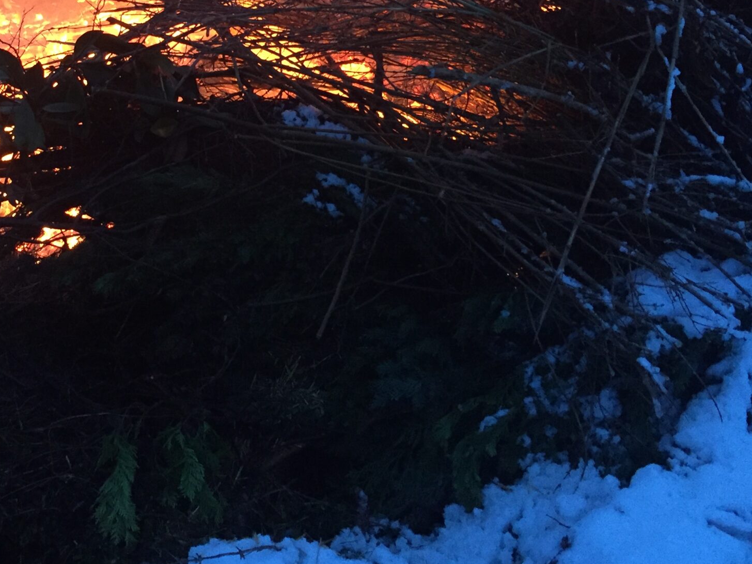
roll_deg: +2.0
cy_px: 87
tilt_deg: -5.4
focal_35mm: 51
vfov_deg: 27.8
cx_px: 207
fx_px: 1108
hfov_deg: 36.8
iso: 250
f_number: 2.2
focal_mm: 4.15
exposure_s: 1/33
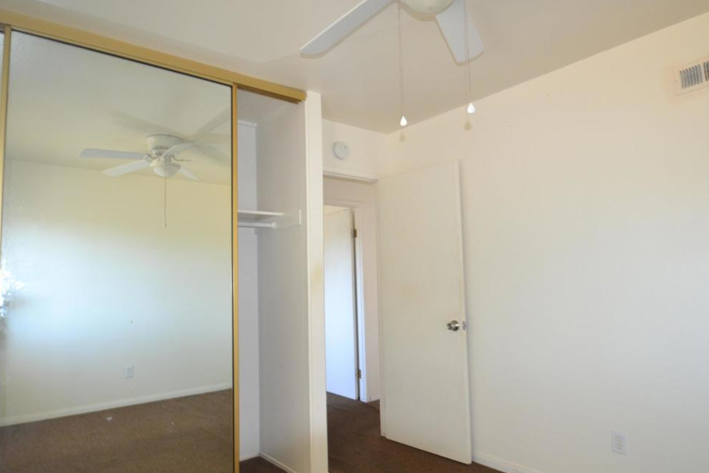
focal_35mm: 22
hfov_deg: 78.5
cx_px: 366
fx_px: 433
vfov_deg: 57.3
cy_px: 235
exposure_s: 1/60
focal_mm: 14
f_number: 3.8
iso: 900
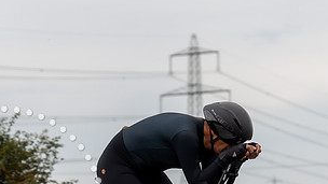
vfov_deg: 6.9
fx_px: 1531
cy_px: 176
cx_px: 207
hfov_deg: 12.2
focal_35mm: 176
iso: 800
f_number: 3.2
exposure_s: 1/1000
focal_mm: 79
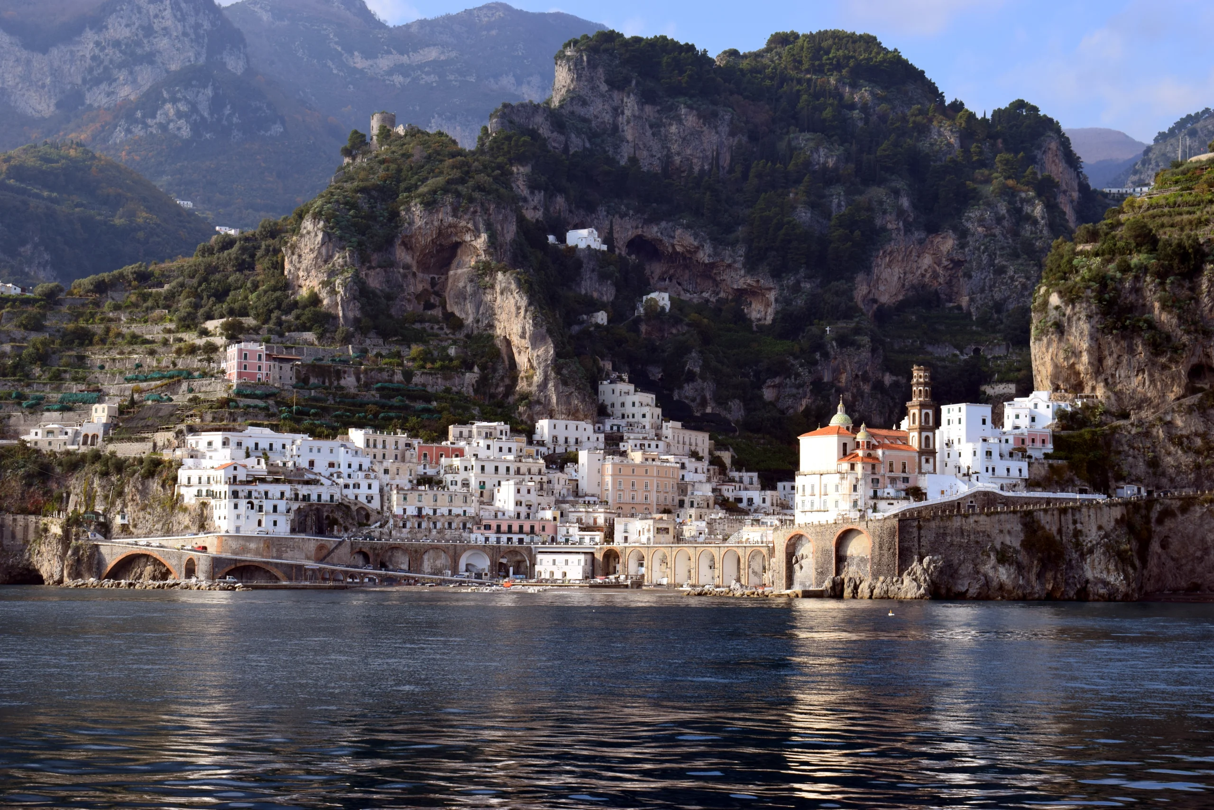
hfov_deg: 31.9
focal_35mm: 63
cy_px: 405
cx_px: 607
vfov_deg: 21.6
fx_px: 2124
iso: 200
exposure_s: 1/320
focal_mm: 42
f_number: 9
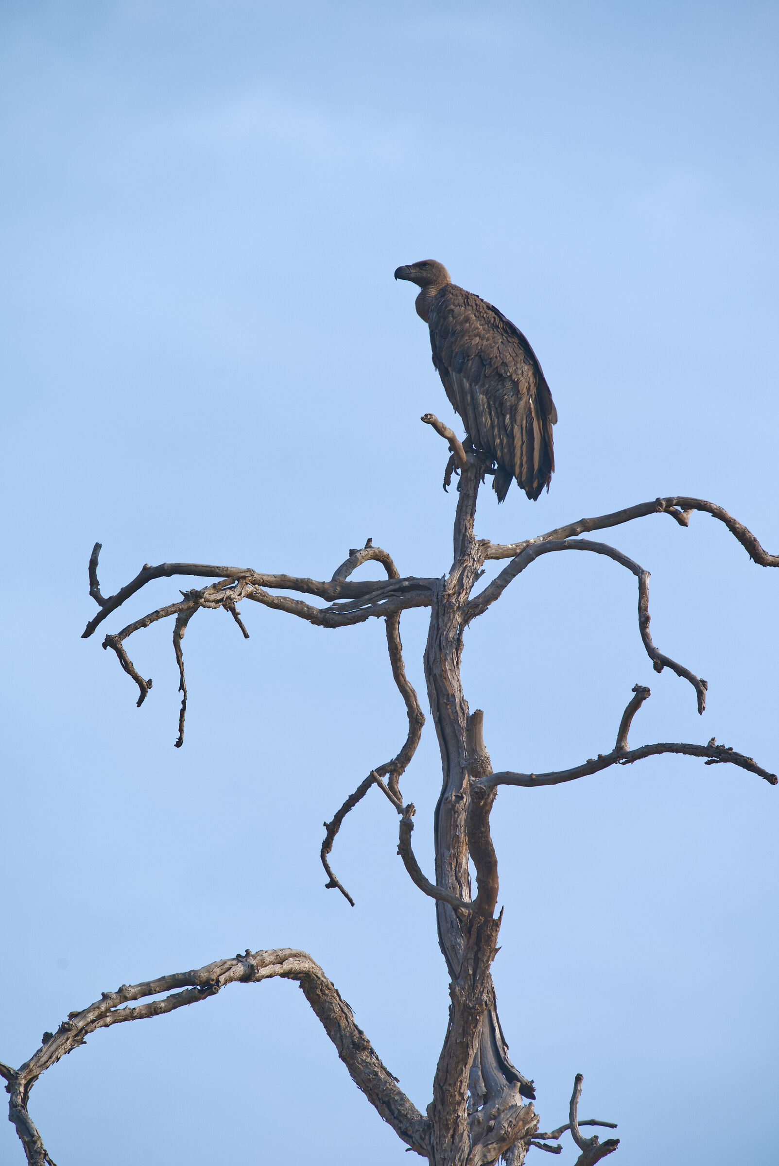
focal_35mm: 582
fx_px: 18865
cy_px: 583
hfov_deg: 2.4
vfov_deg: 3.5
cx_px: 390
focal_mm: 582
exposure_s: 1/500
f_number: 9
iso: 500
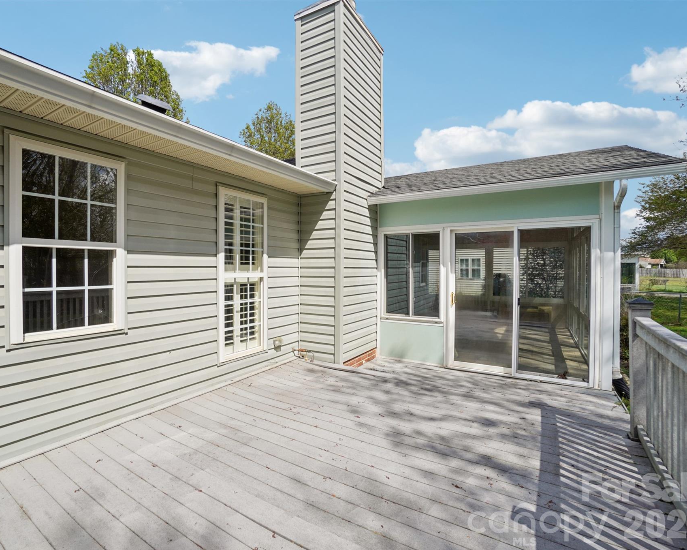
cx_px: 297
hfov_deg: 89.1
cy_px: 276
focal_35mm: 17
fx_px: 346
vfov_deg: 77.0
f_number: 8
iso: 100
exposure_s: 1/320
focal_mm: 10
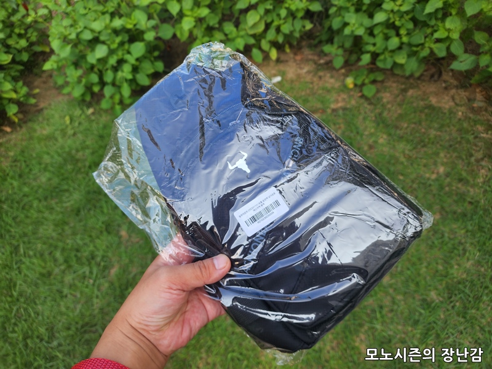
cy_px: 184
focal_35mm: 23
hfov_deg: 73.9
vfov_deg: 58.9
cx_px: 246
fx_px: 327
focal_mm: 6.4
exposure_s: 1/180
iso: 20
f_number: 1.8
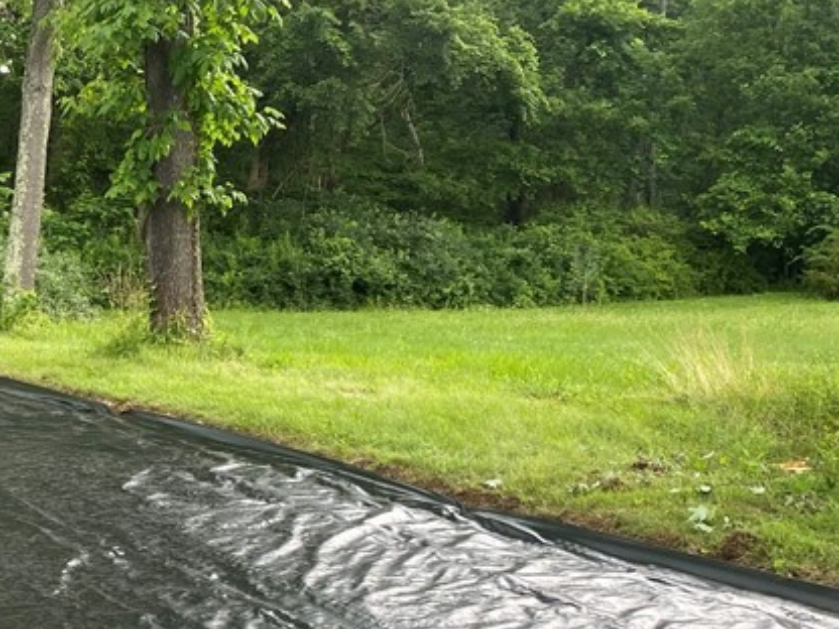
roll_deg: -1.8
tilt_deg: -8.4
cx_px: -85
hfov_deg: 27.6
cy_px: 411
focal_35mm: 64
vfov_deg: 22.8
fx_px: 1551
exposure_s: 1/122
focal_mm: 4.25
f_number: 1.8
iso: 50
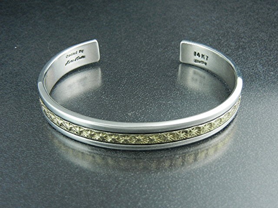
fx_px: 474
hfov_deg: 32.7
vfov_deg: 24.8
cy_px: 104
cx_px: 139
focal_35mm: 59
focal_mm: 10.6
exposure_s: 1/20.1
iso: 400
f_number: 4
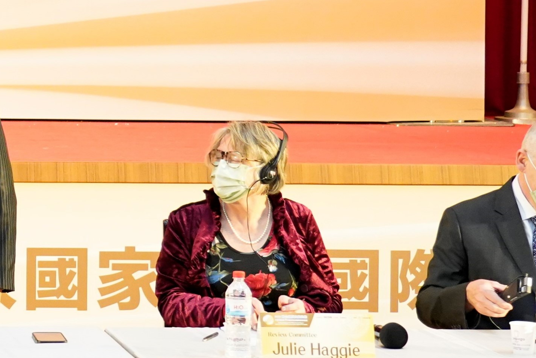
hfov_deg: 12.5
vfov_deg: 8.7
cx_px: -237
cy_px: 34
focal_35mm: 157
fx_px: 2338
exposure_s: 1/160
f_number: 4
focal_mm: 39
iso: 3200
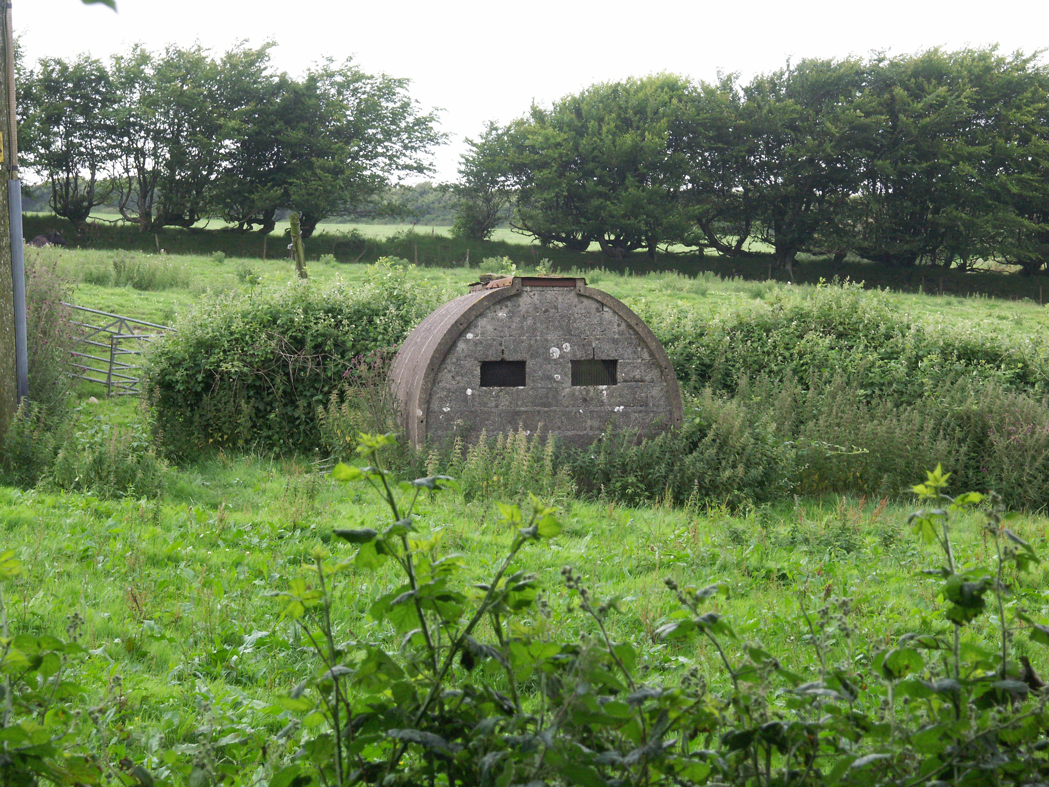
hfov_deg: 15.2
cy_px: 394
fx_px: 3940
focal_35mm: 130
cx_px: 524
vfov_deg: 11.4
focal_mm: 33.27
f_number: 5.6
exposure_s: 1/80
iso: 200
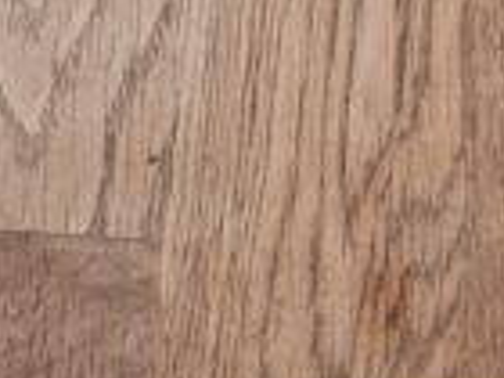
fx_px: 1907
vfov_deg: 10.8
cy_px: 598
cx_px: 497
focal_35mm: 131
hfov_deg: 14.8
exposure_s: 1/25
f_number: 1.8
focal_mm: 5.54
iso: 500
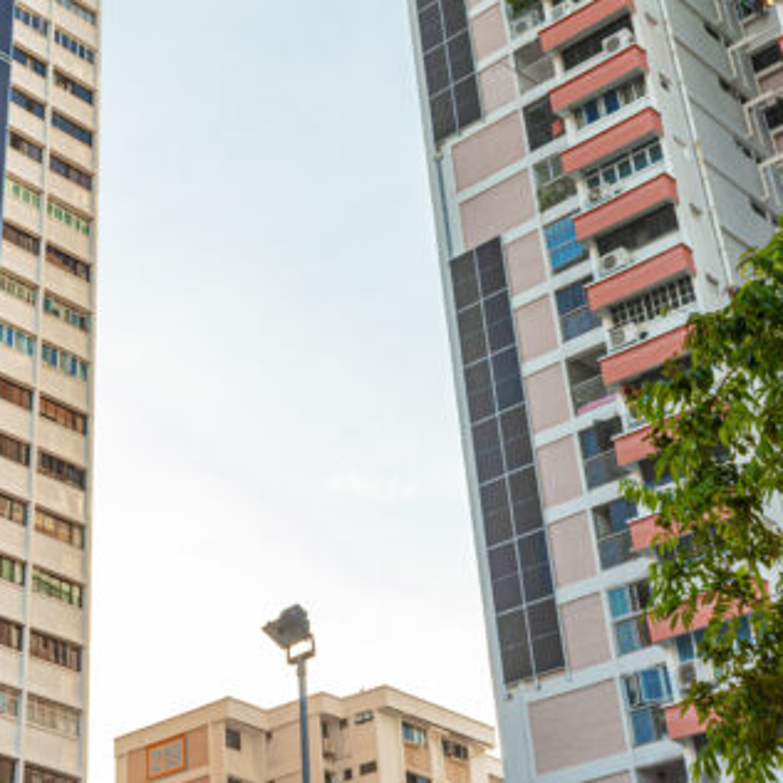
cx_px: 115
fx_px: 1689
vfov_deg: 25.8
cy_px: 203
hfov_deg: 25.5
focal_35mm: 66
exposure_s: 1/50
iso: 100
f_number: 13
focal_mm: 24
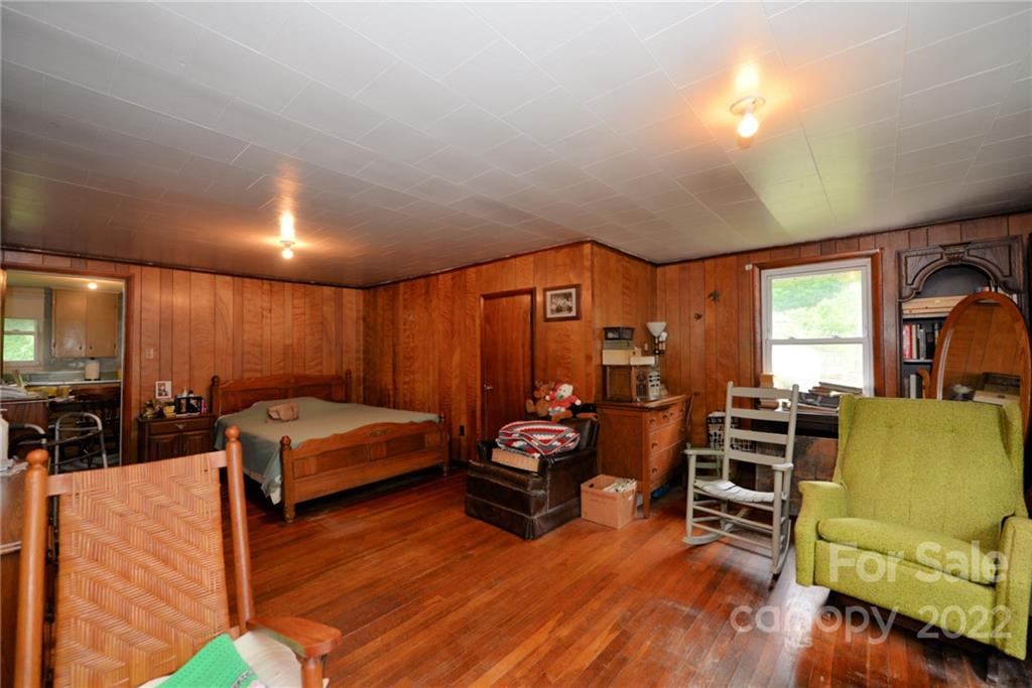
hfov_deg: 104.2
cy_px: 344
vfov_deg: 81.2
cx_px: 516
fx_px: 401
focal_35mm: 14
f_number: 4
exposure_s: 1/60
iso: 400
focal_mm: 14
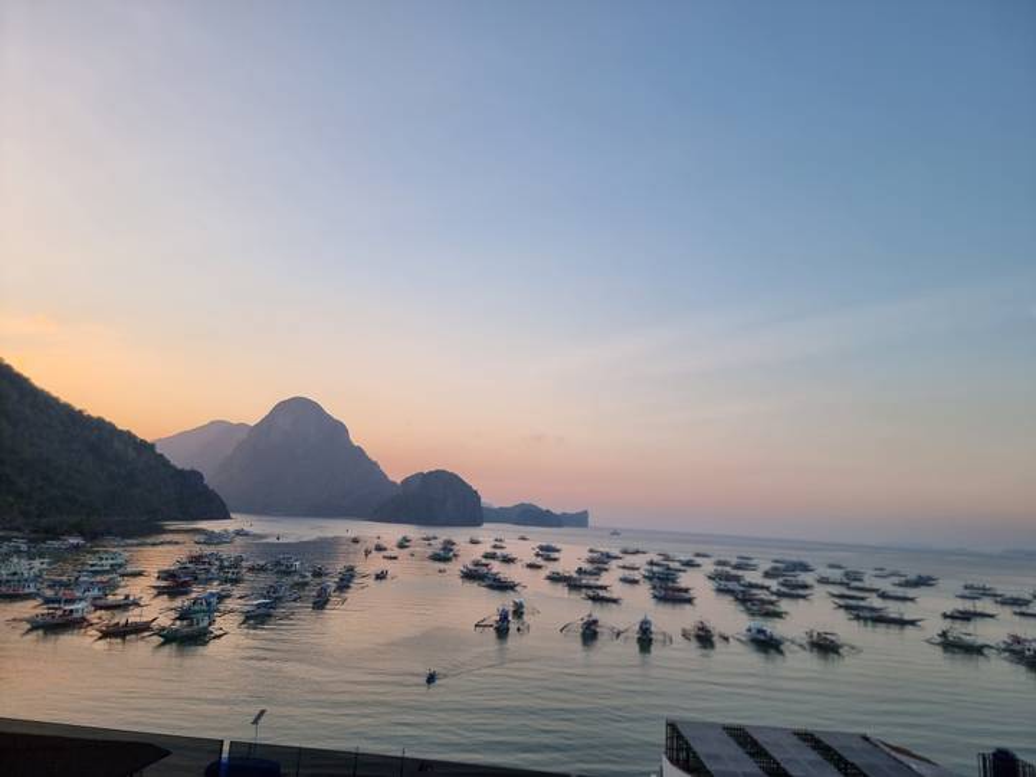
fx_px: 718
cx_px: 518
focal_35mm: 24
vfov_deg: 56.8
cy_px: 388
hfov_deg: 71.6
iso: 50
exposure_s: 1/181
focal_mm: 6.7
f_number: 1.8
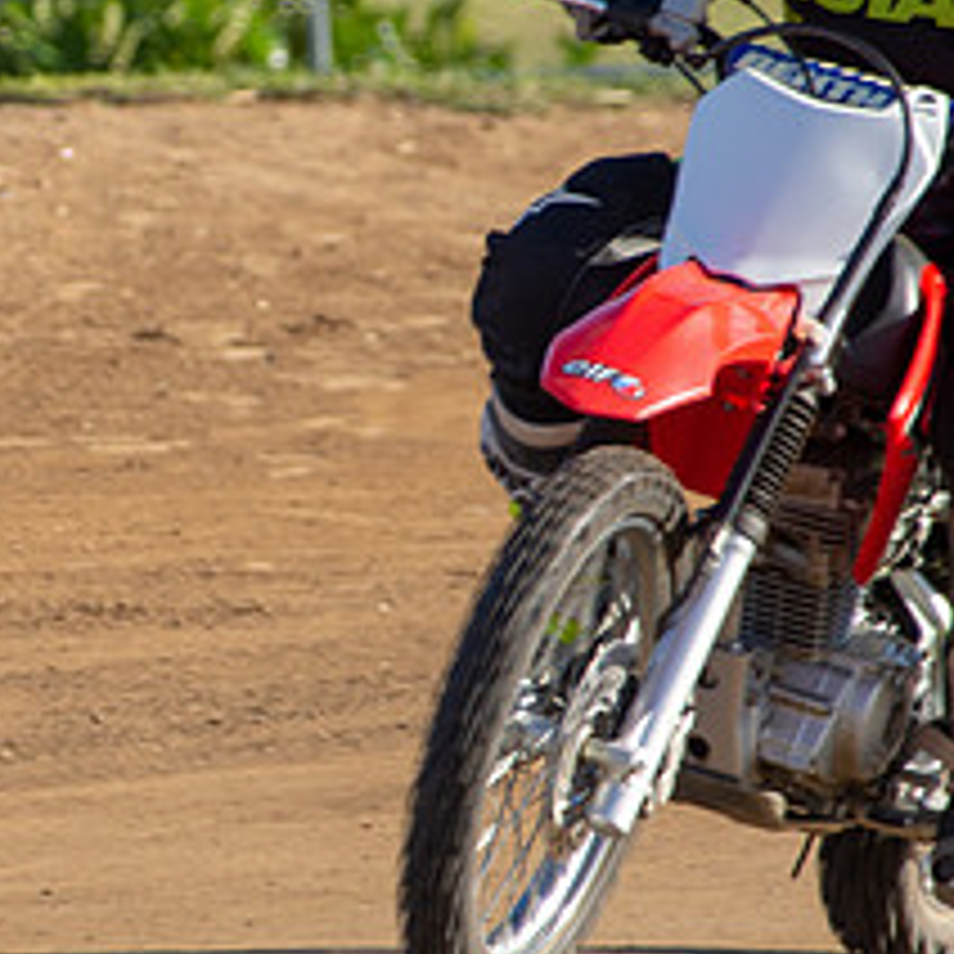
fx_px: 42124
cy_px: 388
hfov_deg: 1.3
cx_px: 175
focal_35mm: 1351
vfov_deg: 1.3
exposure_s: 1/400
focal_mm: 300
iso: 200
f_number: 6.3
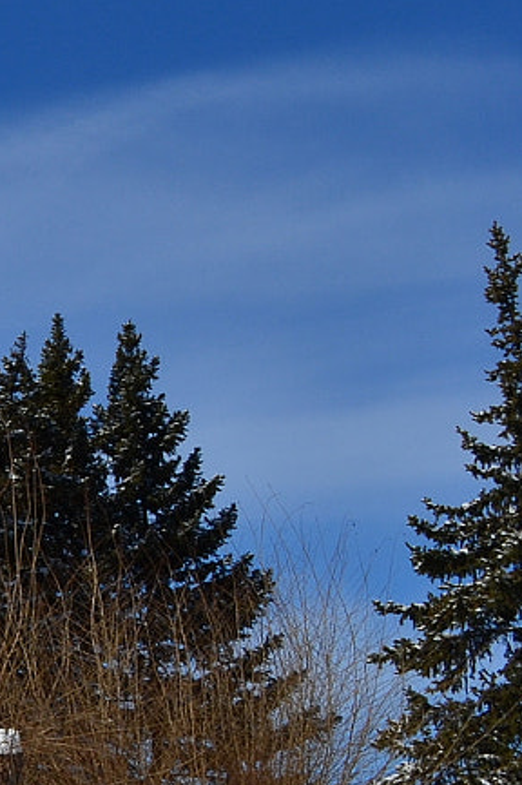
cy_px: 325
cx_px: -917
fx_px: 2658
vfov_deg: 16.8
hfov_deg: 9.4
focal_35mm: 122
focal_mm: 22
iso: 100
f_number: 9
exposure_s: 1/500
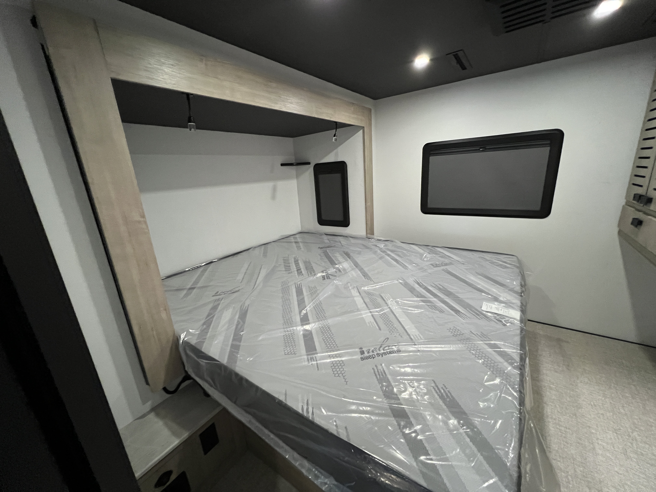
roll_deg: +2.7
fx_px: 246
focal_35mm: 13
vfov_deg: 89.9
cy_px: 246
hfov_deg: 106.2
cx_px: 328
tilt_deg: -15.8
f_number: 1.8
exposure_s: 1/60
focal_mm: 1.57
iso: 800
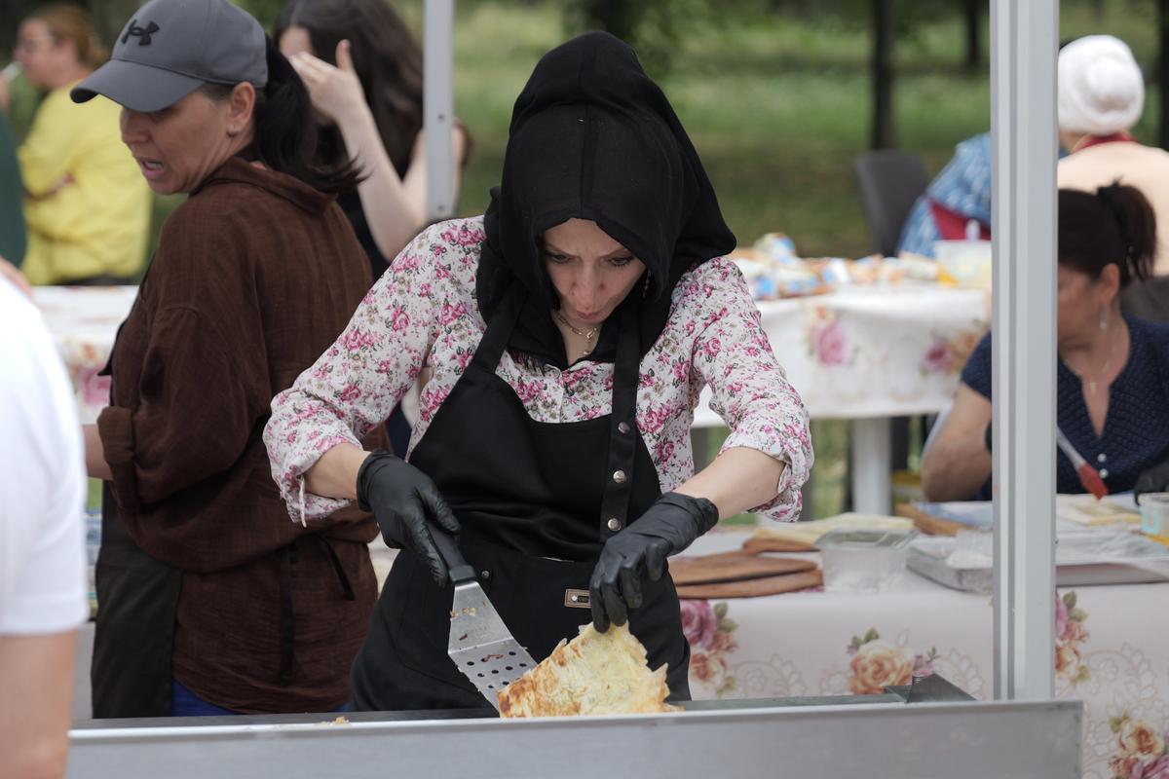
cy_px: 390
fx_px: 3409
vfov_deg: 13.0
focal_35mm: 105
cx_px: 584
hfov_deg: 19.5
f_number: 4
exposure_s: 1/1000
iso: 1000
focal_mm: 105
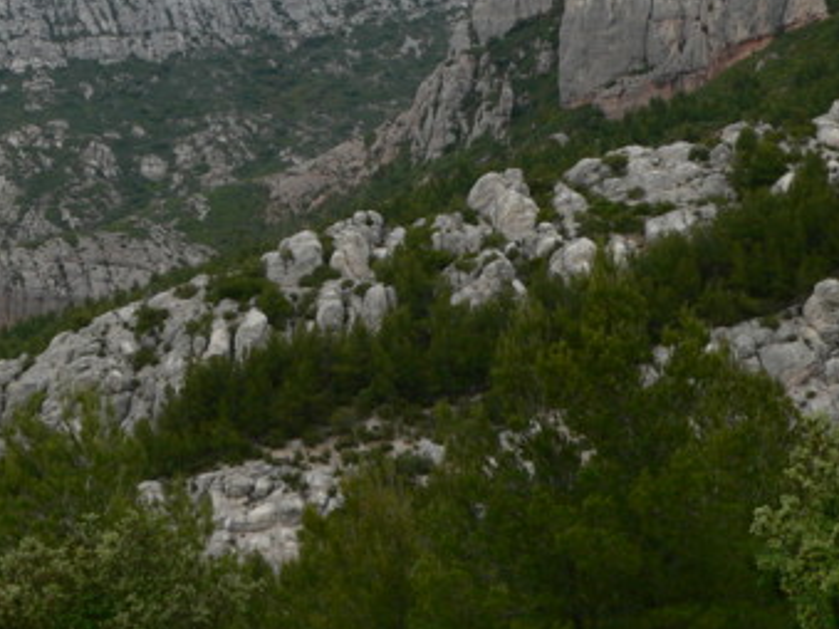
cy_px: 277
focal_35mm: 68
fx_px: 1648
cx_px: 332
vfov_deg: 21.6
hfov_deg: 28.5
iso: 80
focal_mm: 6
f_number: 4
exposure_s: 1/500
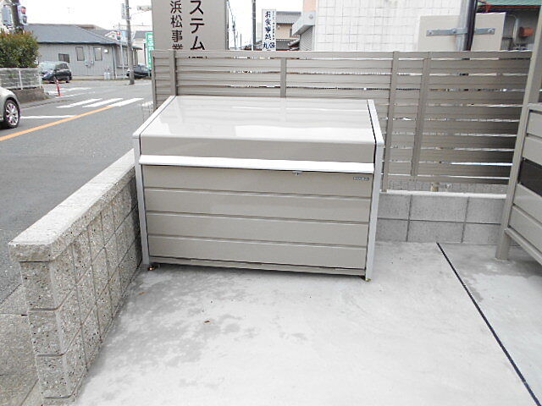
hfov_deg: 67.3
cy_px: 203
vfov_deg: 53.1
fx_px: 407
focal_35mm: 26
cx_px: 271
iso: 110
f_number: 3.2
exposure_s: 1/250
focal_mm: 4.6
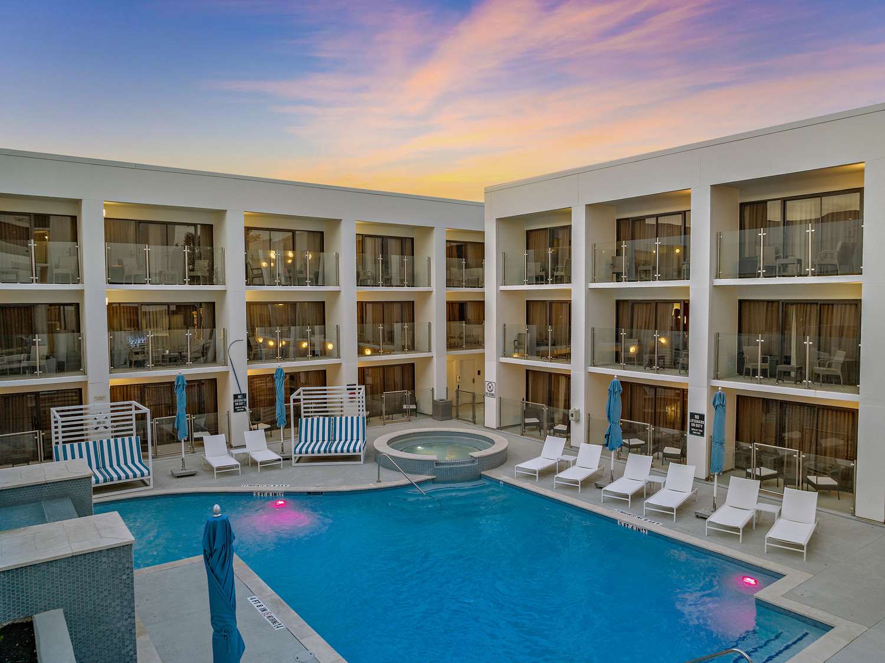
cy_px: 332
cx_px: 442
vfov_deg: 56.8
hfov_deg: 71.6
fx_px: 613
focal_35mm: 24
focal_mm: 12.29
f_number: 2.8
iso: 110
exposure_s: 1/15
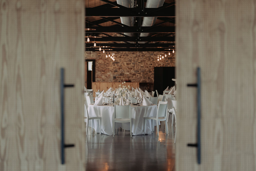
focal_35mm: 85
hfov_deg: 23.9
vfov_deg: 16.1
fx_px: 604
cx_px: 128
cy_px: 86
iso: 125
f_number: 1.8
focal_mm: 85
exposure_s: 1/250
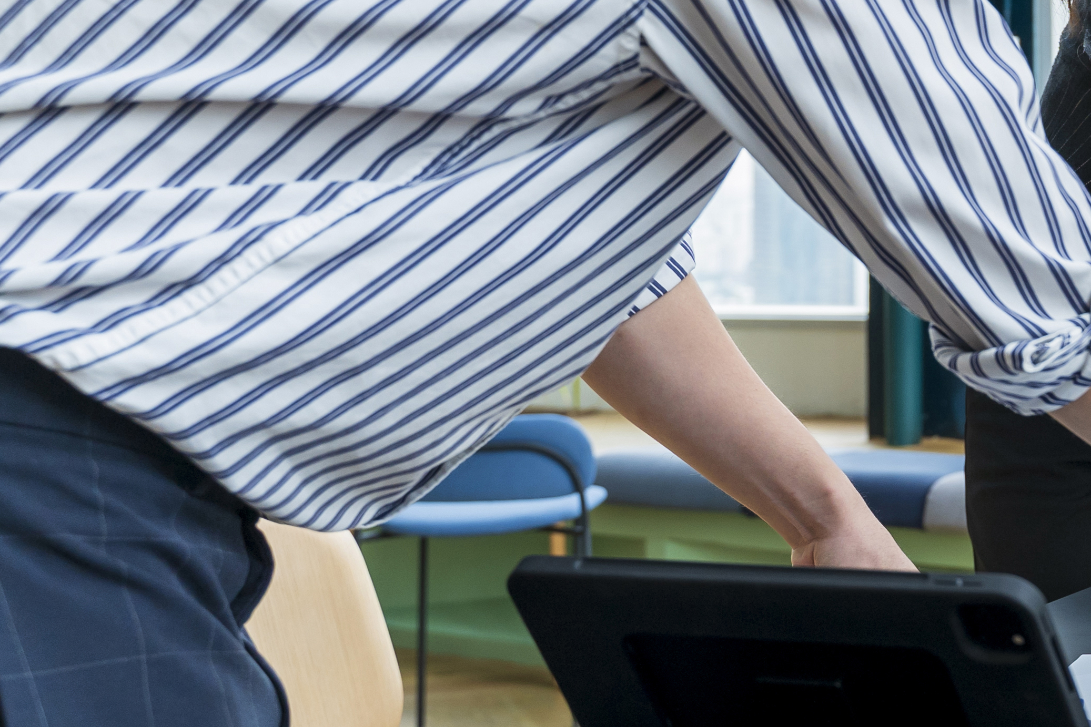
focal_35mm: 81
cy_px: 123
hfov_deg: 22.4
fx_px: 2455
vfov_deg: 16.7
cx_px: 1424
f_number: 4
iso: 320
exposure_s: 1/200
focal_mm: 28
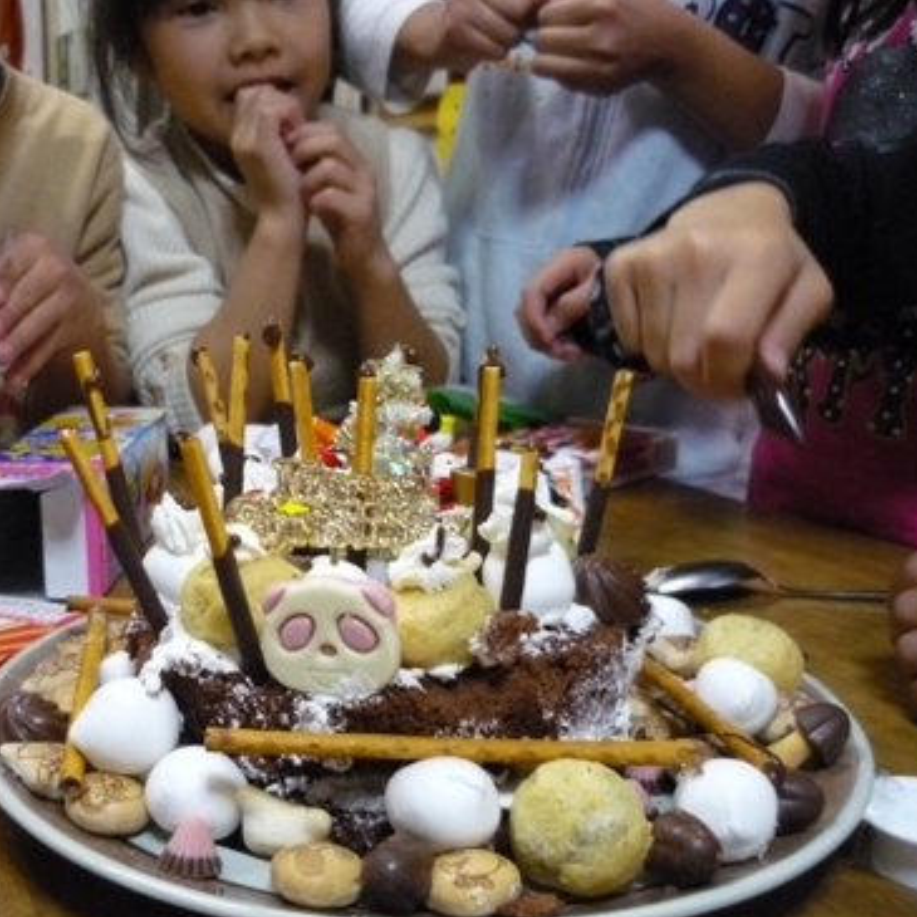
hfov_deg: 41.3
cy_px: 469
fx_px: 1199
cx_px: 296
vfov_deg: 41.9
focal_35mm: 40
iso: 640
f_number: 2.8
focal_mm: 5.5
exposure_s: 1/60
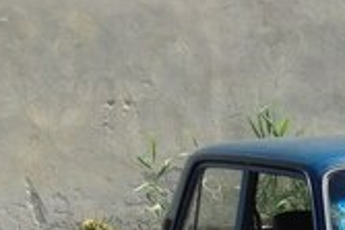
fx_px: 977
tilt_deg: -15.2
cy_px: 468
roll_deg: +0.8
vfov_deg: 11.9
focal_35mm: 102
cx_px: 359
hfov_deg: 19.4
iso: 50
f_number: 2.4
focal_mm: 4.12
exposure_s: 1/985
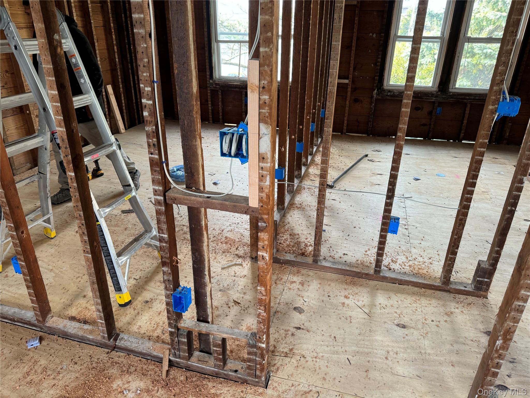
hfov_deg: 71.6
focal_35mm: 24
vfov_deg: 56.8
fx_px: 367
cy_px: 199
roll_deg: -1.5
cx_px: 265
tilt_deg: -25.1
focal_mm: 6.76
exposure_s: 1/121
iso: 160
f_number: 1.78
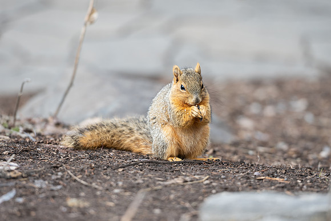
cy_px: 119
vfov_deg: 5.3
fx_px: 2408
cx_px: 174
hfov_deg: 7.9
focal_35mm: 262
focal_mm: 200
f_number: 2.8
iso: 125
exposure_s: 1/640
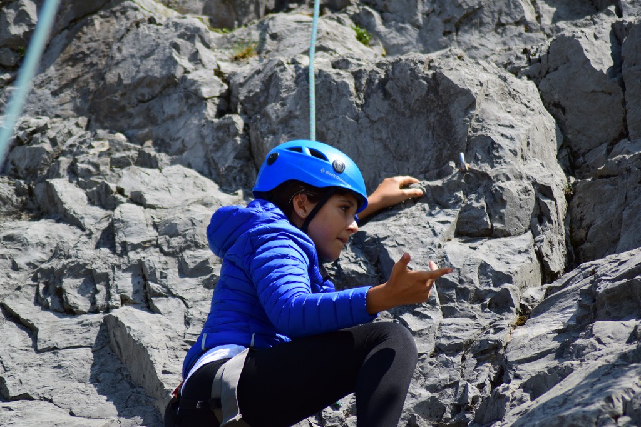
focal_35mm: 292
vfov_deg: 4.7
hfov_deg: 7.0
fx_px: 5209
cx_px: 320
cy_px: 214
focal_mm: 195
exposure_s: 1/1250
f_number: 4.8
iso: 250
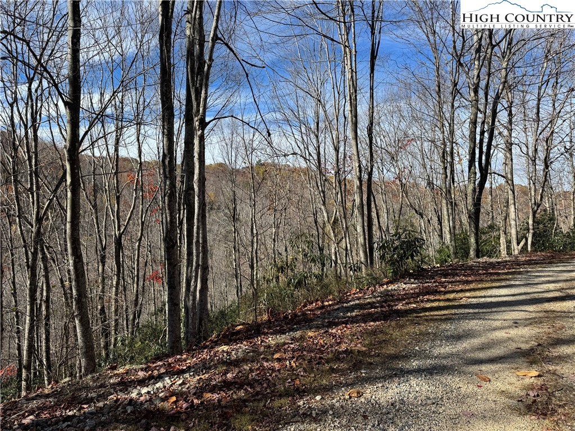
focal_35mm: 24
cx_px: 288
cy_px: 216
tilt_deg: -2.6
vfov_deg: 56.8
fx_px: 399
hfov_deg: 71.6
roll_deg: +1.9
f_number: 1.78
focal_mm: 6.76
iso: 80
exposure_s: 1/2959
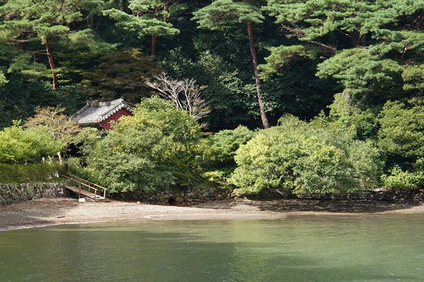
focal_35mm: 93
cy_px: 125
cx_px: -101
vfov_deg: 14.7
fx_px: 1095
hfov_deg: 20.3
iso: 400
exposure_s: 1/100
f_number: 11
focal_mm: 35
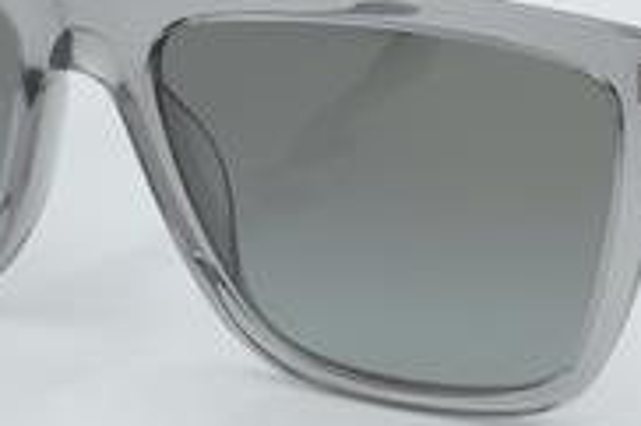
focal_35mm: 165
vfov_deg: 8.3
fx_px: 2935
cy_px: 148
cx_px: 384
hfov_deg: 12.5
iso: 100
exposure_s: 1/3
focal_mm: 50
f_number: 32
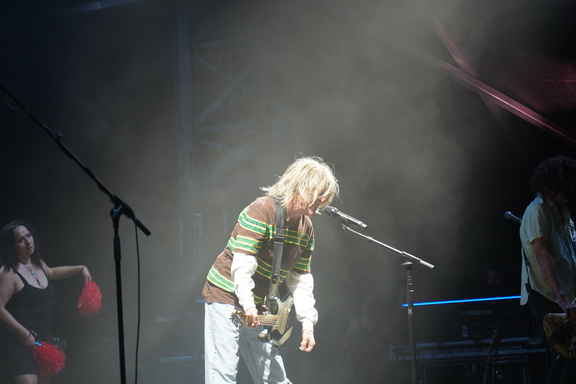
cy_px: 192
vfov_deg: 13.0
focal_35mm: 105
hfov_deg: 19.5
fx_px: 1680
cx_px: 288
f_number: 4
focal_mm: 105
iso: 1250
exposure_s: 1/160
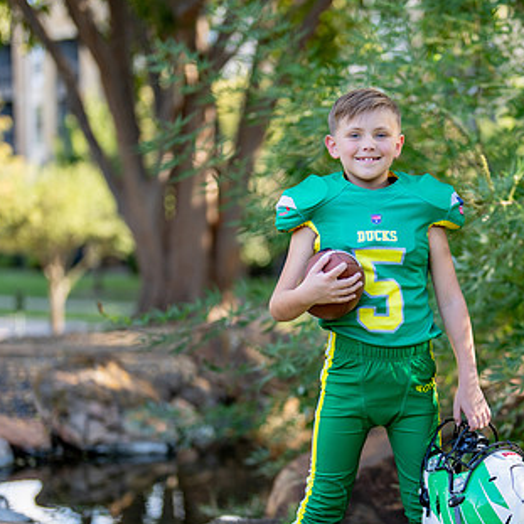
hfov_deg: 18.0
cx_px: 405
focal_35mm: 96
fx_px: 1644
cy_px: 328
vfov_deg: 18.1
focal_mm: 50
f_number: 1.2
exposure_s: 1/800
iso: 100
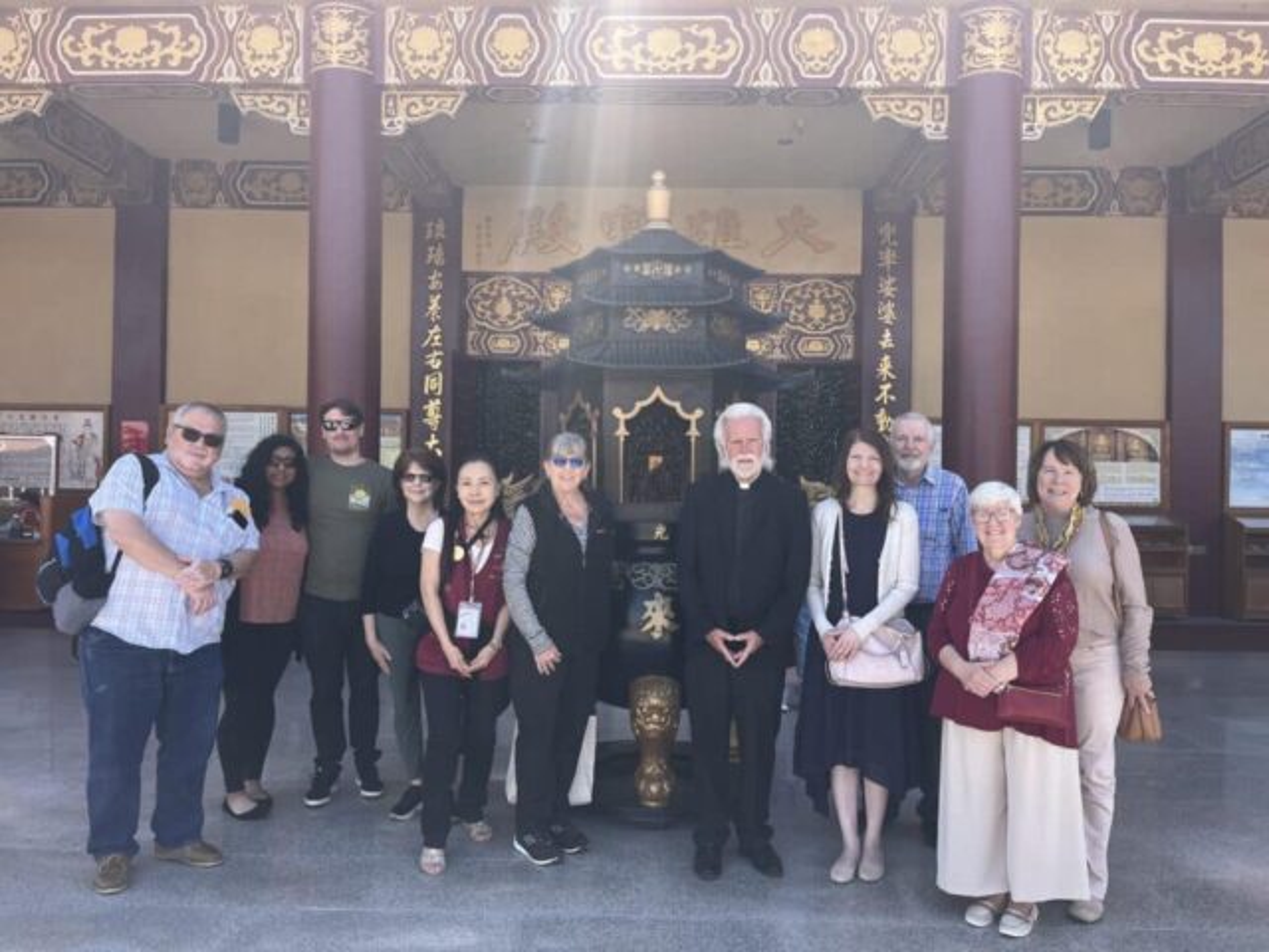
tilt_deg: +1.7
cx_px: 634
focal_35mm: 26
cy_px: 476
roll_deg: -1.1
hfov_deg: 67.3
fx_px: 953
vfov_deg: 53.1
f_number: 1.6
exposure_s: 1/833
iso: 50
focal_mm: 5.1
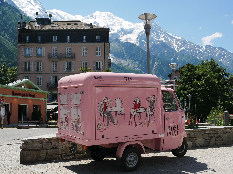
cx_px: 116
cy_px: 87
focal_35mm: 44
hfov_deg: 42.9
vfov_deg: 32.9
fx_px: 296
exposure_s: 1/500
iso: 200
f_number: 7.1
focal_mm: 22
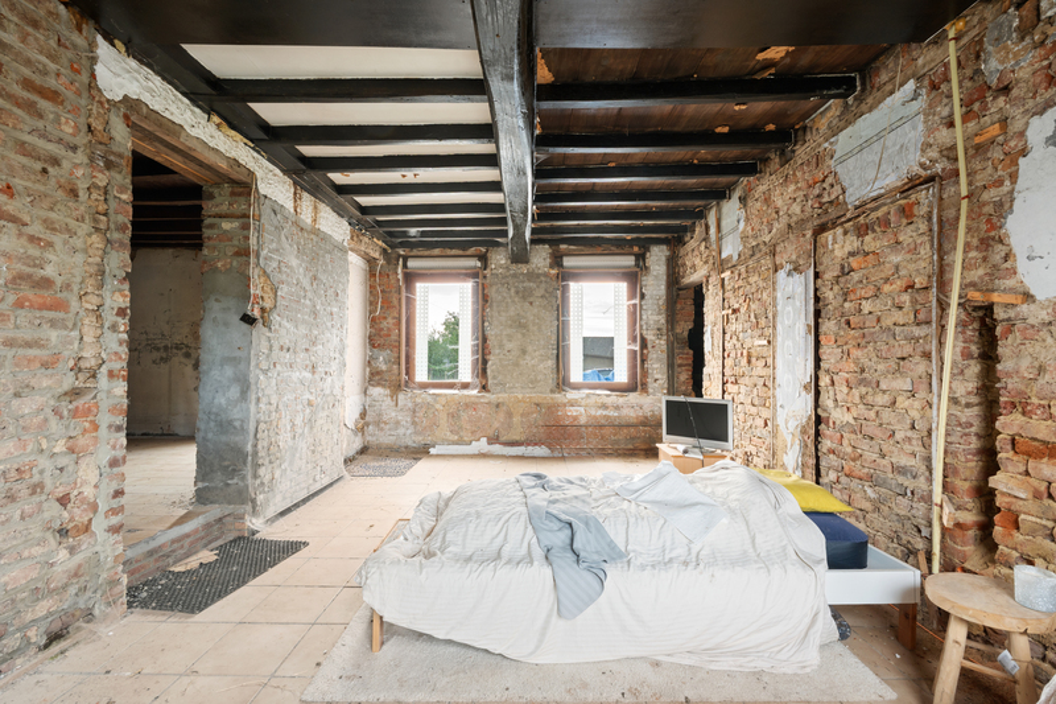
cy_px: 352
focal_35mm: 16
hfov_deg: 96.7
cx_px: 528
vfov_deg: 73.7
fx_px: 469
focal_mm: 16
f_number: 11
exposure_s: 1/1.67
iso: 320
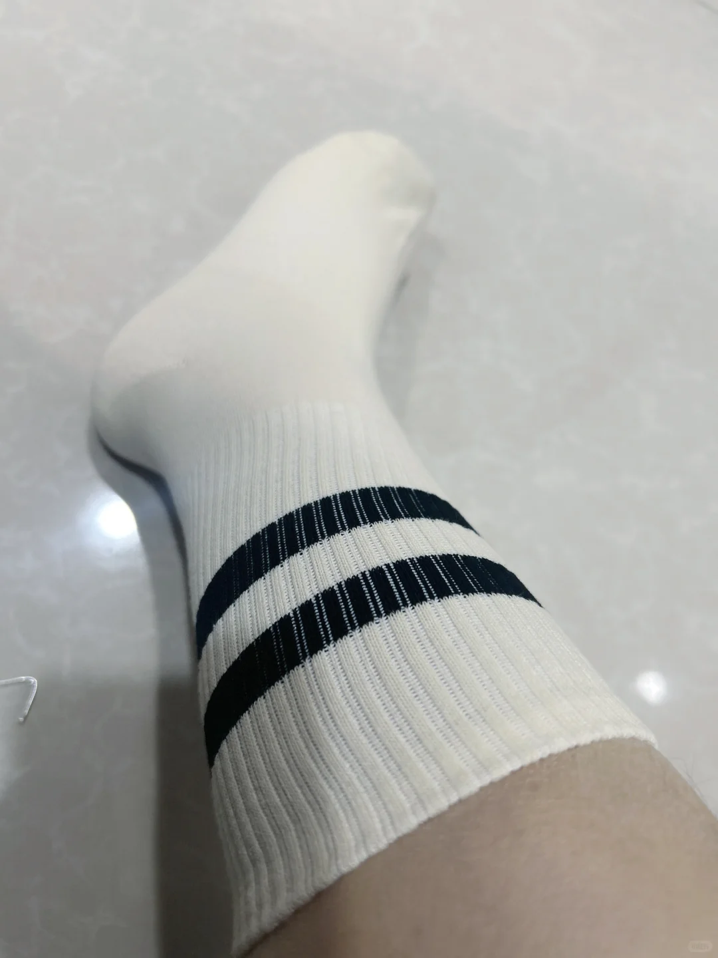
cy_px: 479
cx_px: 359
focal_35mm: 26
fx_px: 719
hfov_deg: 53.1
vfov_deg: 67.3
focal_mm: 5.7
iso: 125
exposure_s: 1/50
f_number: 1.5
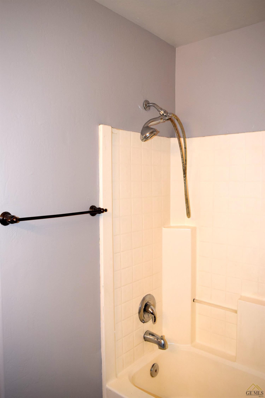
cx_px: 132
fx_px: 331
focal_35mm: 30
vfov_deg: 61.9
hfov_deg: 43.6
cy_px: 199
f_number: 5
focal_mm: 20
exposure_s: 1/100
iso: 800
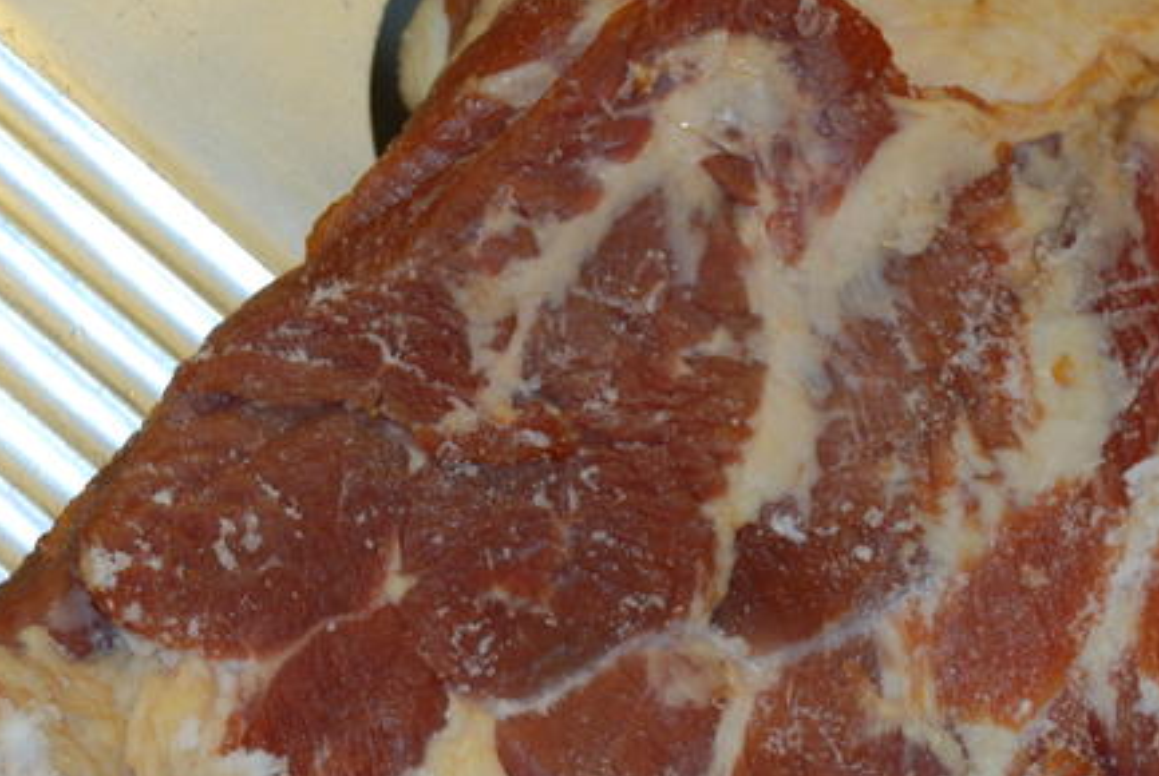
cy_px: 648
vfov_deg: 8.5
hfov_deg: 12.6
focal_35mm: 162
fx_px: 5223
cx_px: 760
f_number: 5
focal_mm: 52
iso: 200
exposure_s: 1/60
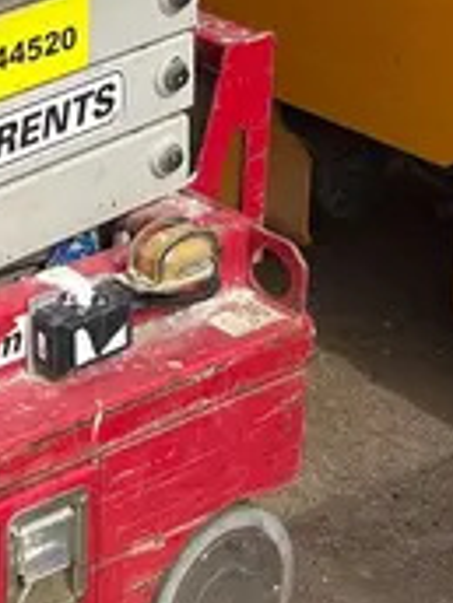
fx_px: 1937
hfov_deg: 12.0
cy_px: -209
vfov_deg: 16.6
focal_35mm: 111
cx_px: -428
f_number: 1.6
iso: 50
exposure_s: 1/2755
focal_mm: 5.1
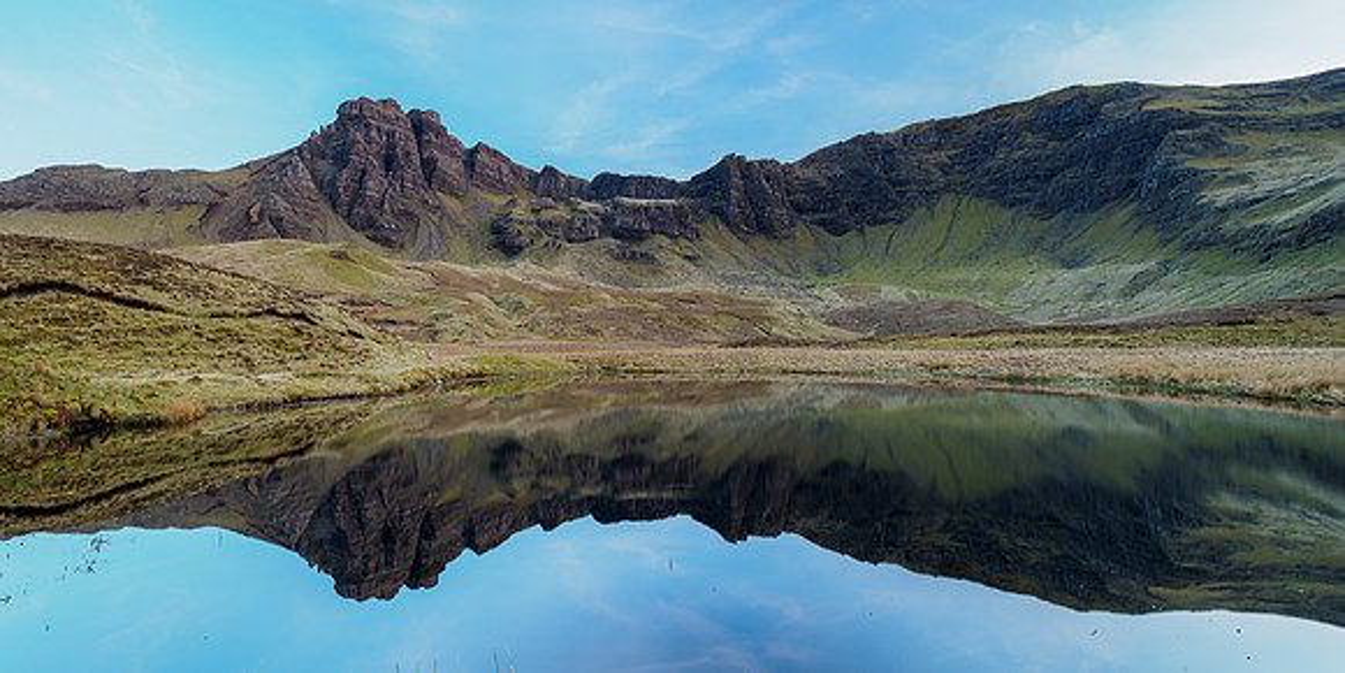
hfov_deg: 94.5
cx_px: 672
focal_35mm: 18
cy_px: 336
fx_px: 622
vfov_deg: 56.8
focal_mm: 8
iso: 64
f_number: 5
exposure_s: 1.3
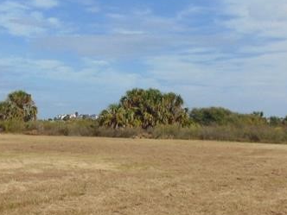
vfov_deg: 19.1
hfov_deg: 25.3
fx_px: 638
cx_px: 119
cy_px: 114
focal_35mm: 77
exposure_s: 1/400
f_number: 7.7
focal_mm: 4.5
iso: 80
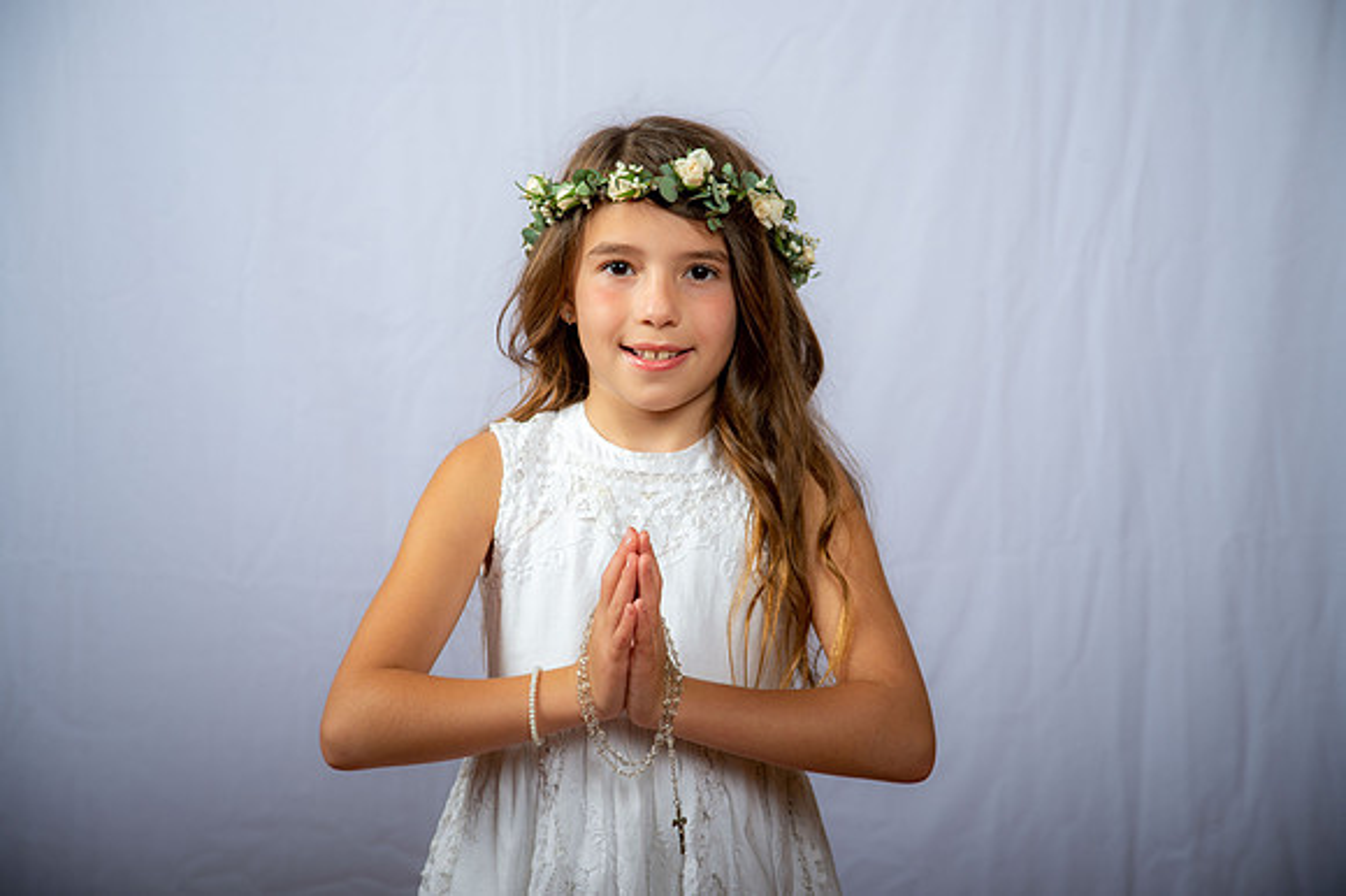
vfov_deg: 18.9
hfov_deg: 28.1
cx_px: 673
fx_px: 2690
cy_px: 448
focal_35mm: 72
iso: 250
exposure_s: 1/200
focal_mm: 72
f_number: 5.6
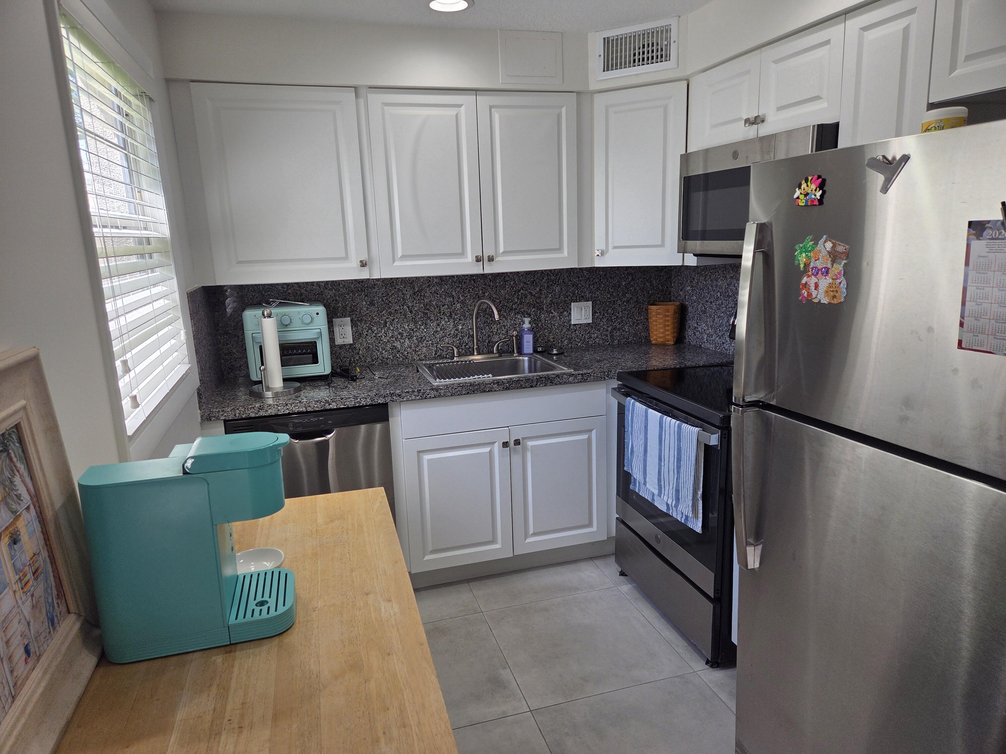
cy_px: 377
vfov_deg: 58.9
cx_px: 503
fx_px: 668
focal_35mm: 23
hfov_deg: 73.9
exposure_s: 1/164
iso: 25
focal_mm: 5.4
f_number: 1.8
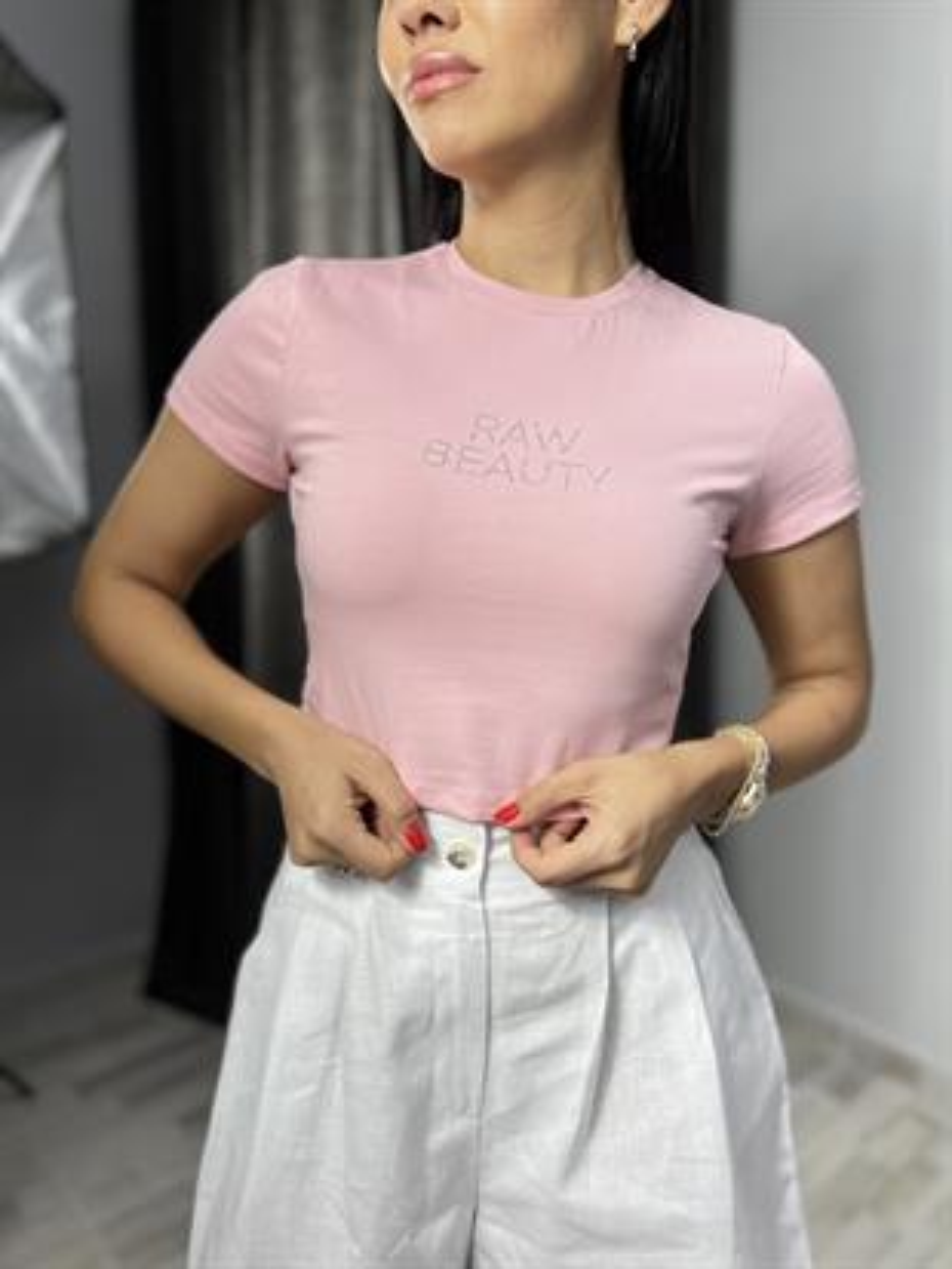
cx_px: 476
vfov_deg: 67.3
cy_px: 634
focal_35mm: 26
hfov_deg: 53.1
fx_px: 953
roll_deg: -0.7
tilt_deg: -10.1
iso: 40
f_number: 1.5
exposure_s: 1/100
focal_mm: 5.7
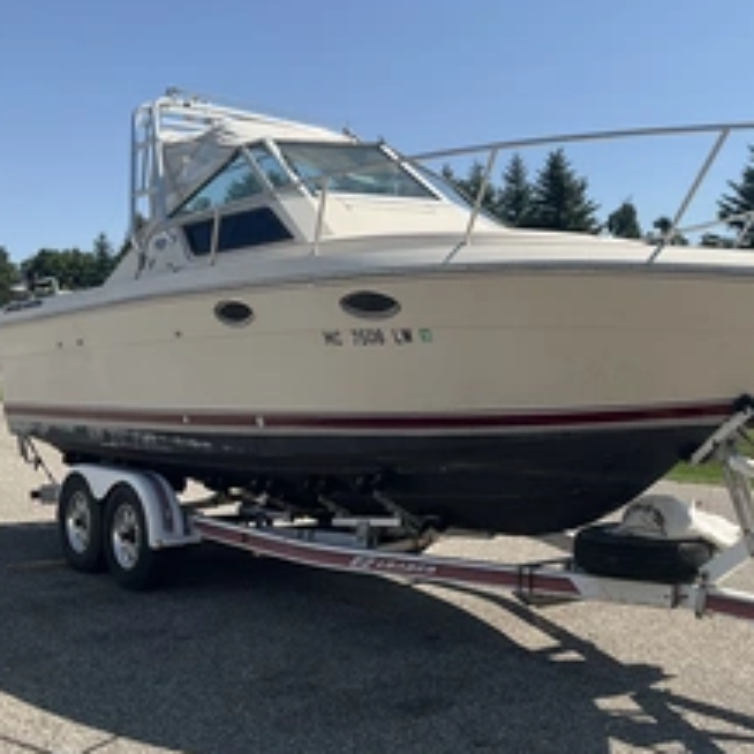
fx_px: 1158
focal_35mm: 47
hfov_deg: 35.3
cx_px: 557
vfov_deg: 36.0
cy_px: 405
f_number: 1.8
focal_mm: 3
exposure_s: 1/2227
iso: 25
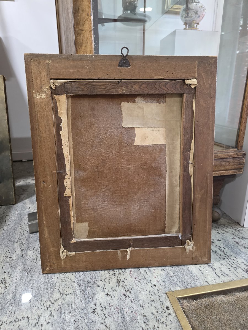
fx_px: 220
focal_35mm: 23
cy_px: 165
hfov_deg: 58.9
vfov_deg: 73.9
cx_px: 124
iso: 640
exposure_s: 1/100
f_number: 1.7
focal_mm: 6.3
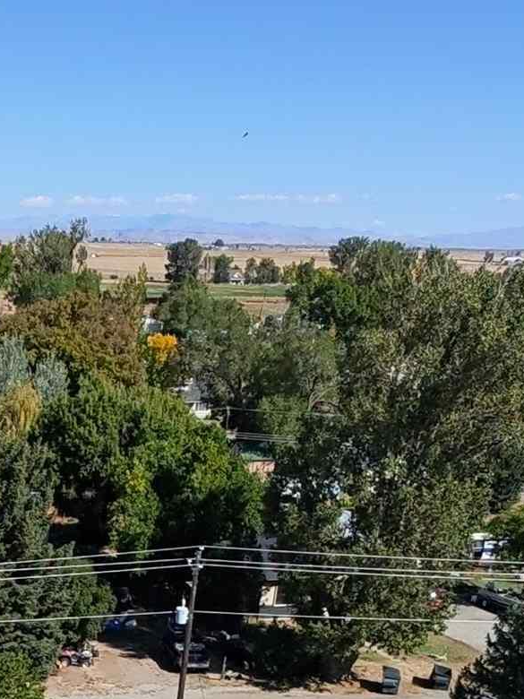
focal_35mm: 63
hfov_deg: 21.4
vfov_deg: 26.7
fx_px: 1272
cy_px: 874
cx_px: -124
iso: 100
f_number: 2.55
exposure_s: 1/1912
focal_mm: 16
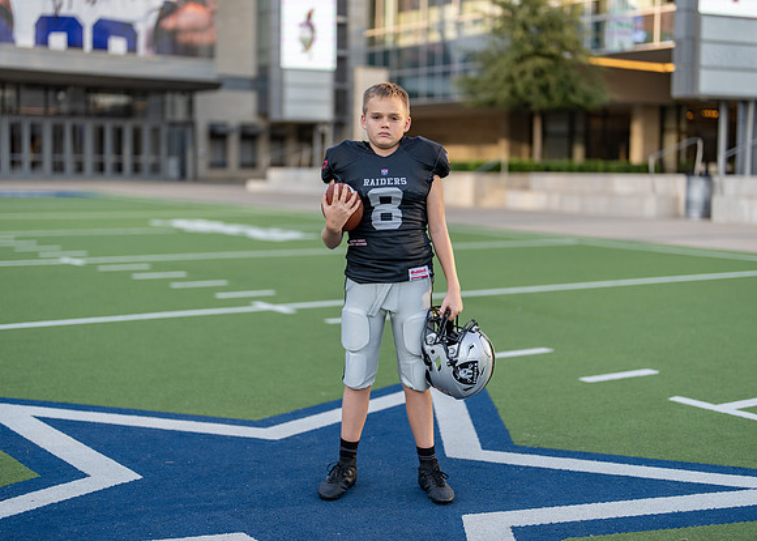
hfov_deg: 36.4
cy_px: 270
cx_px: 378
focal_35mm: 54
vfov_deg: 26.4
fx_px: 1152
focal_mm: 50
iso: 100
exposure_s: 1/2000
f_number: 1.2
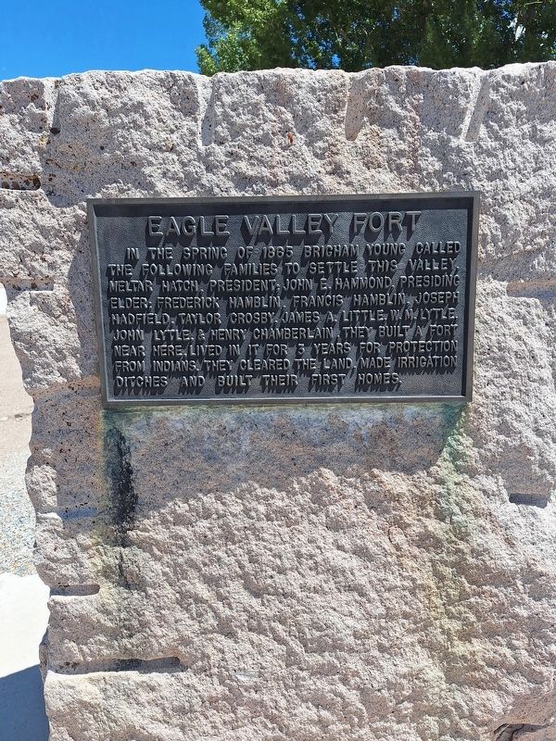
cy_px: 370
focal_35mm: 23
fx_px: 493
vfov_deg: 73.9
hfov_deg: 58.9
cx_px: 278
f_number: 1.8
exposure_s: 1/2421
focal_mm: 5.54
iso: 40
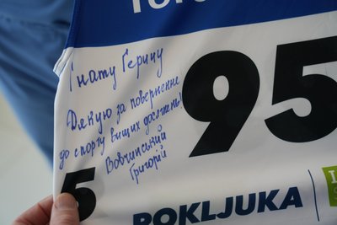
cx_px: 168
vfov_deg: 32.7
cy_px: 112
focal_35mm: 41
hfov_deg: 47.4
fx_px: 384
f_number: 3.2
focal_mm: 41
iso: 100
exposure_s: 1/60
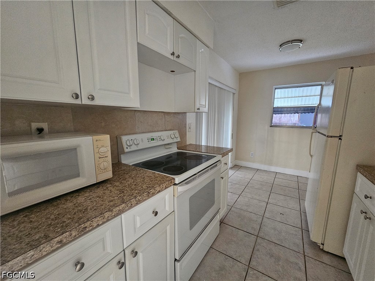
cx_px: 188
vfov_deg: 89.9
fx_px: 141
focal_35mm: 13
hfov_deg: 106.2
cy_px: 140
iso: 640
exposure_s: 1/30
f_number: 2.2
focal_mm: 2.2
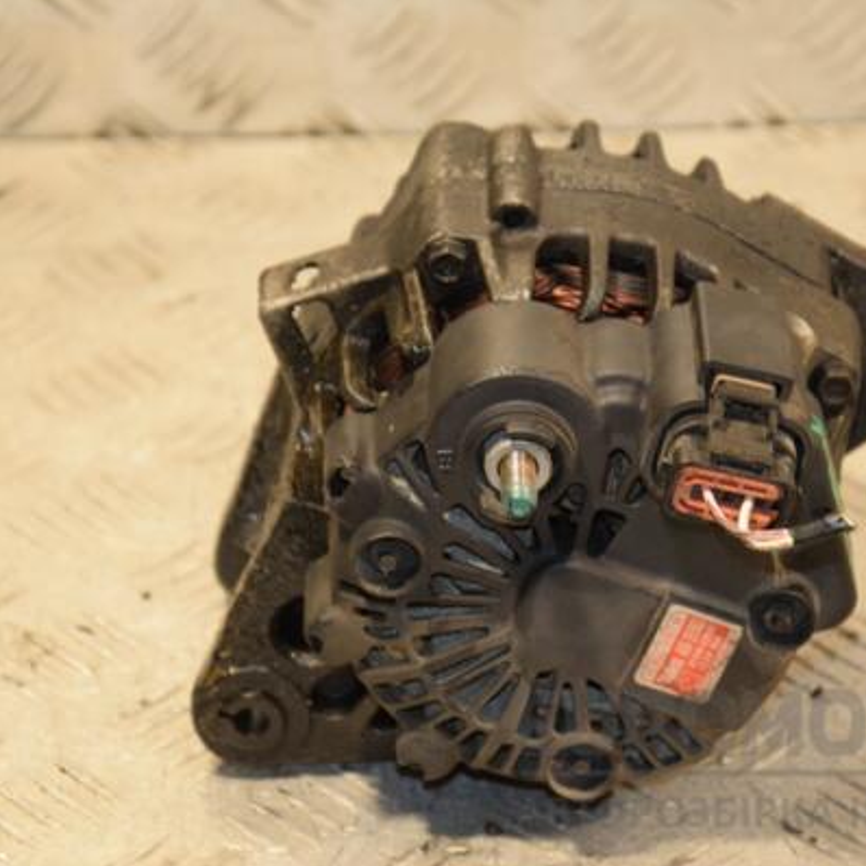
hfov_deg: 10.1
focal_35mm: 173
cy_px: 433
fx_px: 4897
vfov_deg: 10.1
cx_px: 474
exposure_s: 1/100
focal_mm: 90
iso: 800
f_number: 5.6
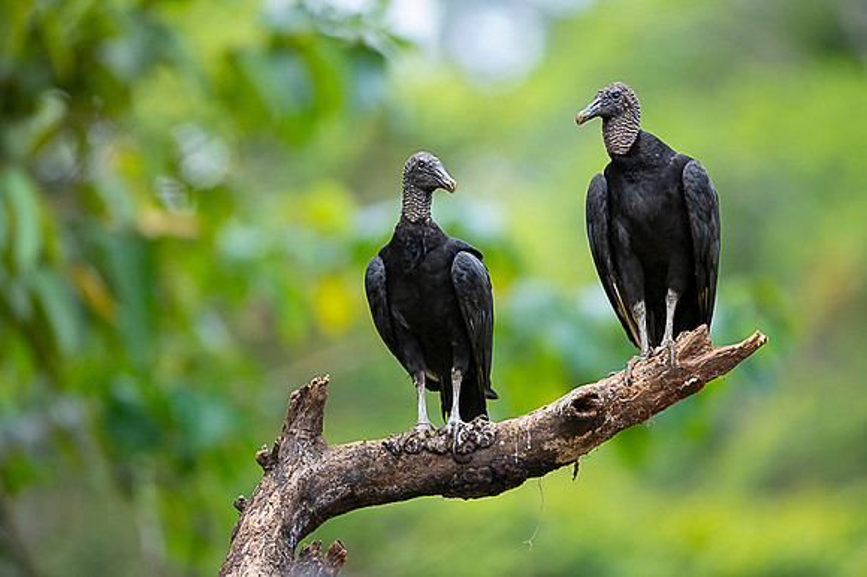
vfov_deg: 2.5
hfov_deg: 3.8
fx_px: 13051
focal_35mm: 542
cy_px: 264
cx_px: 470
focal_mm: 500
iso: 400
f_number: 4
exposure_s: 1/800
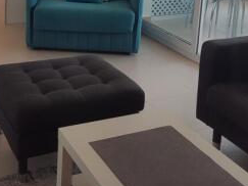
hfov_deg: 31.8
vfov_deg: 22.7
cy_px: -27
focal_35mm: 60
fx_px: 430
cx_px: 73
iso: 84
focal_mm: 6.04
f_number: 1.9
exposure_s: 1/100
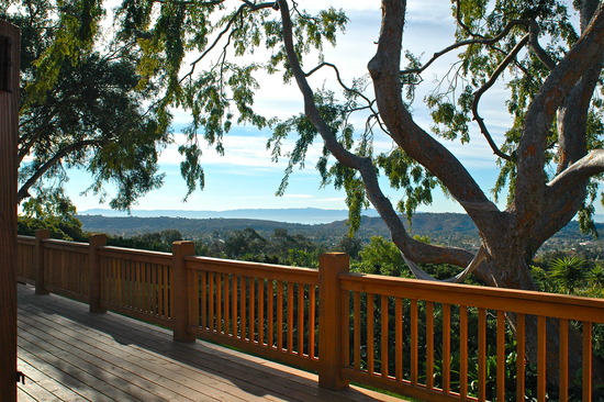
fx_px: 503
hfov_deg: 62.0
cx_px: 302
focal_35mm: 30
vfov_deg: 43.6
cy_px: 201
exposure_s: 1/500
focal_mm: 20
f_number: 11
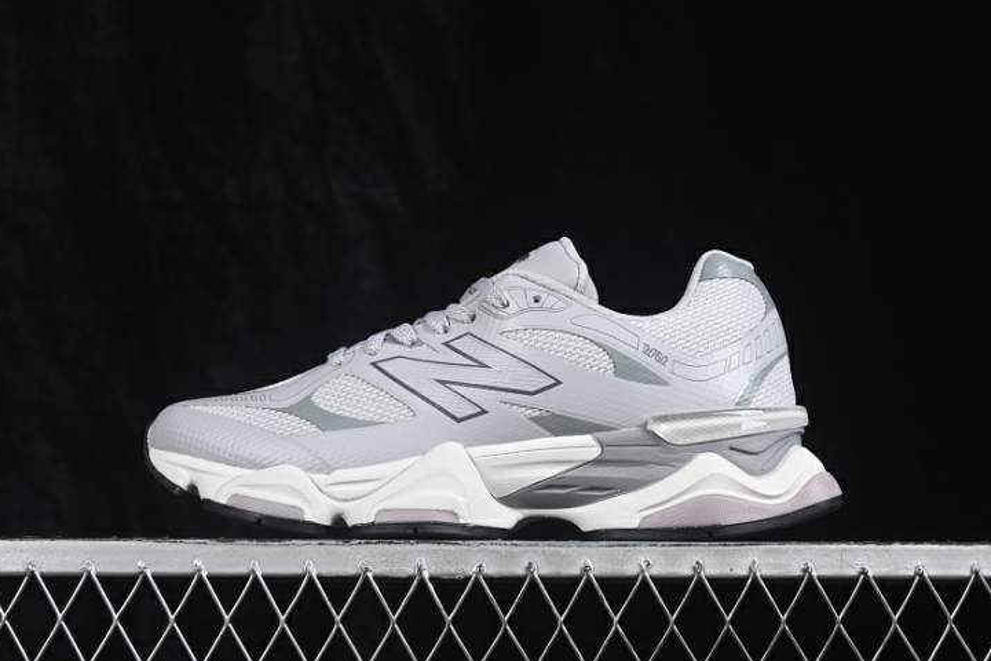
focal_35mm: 76
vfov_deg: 17.9
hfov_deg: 26.7
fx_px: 2092
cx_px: 493
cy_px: 332
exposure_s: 1/80
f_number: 7.1
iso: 160
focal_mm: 50
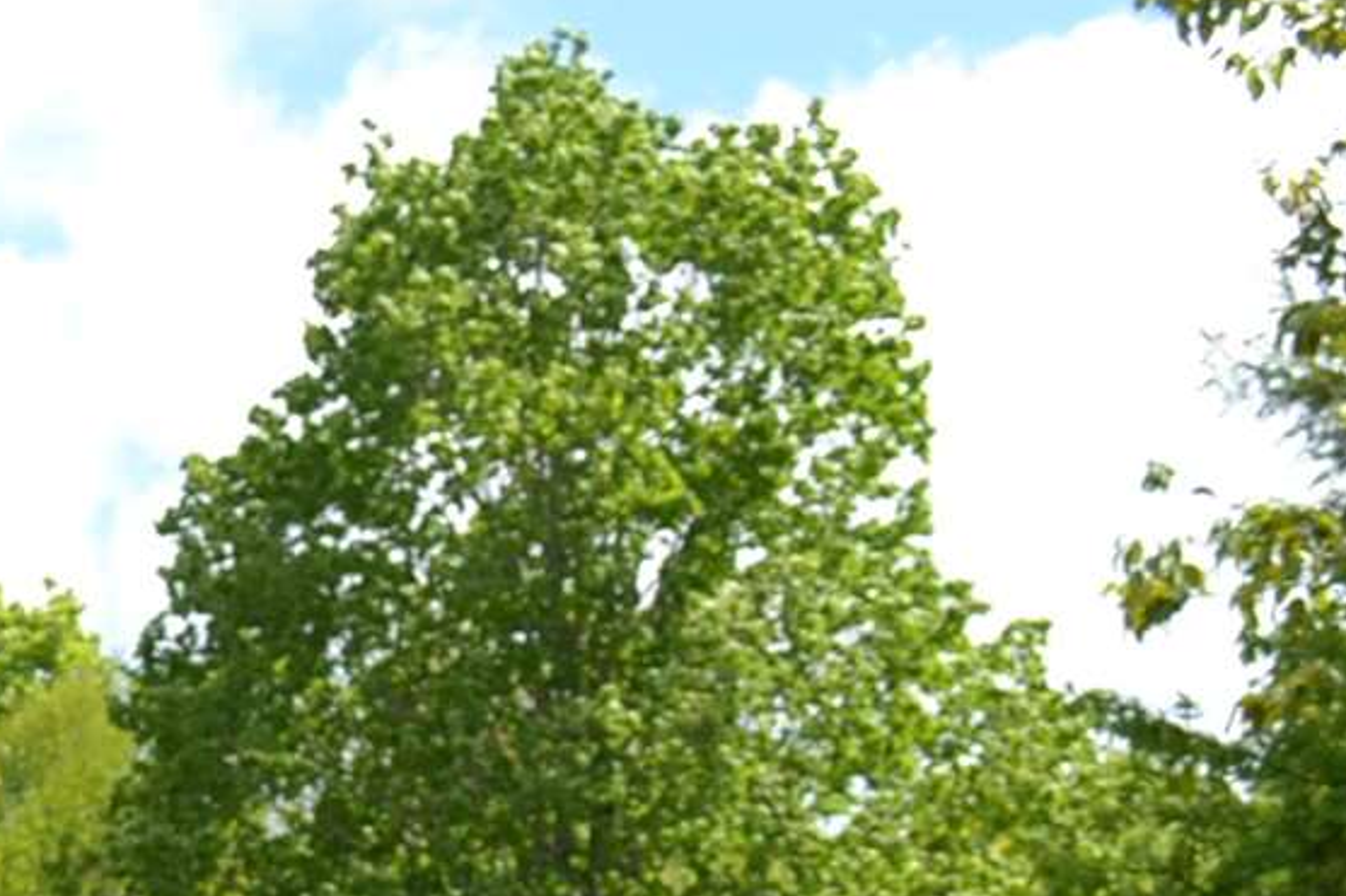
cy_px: 1963
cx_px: -1696
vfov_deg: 7.2
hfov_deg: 10.1
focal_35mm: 182
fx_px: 6802
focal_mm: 22
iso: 100
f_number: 7.1
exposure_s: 1/200
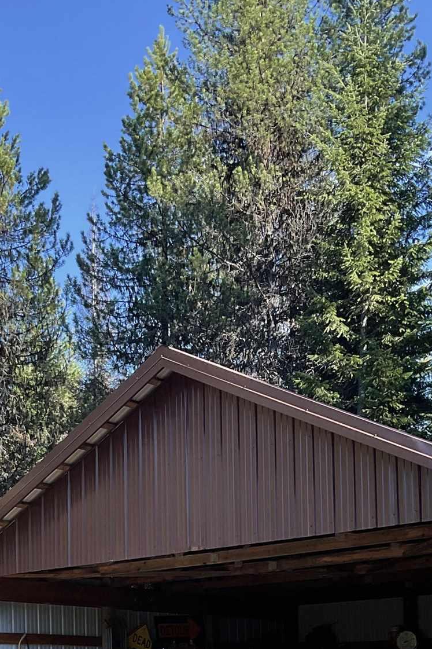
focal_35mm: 62
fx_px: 1116
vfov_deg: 30.2
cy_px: 647
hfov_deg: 21.9
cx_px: 203
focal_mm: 3
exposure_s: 1/346
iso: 16
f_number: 1.8
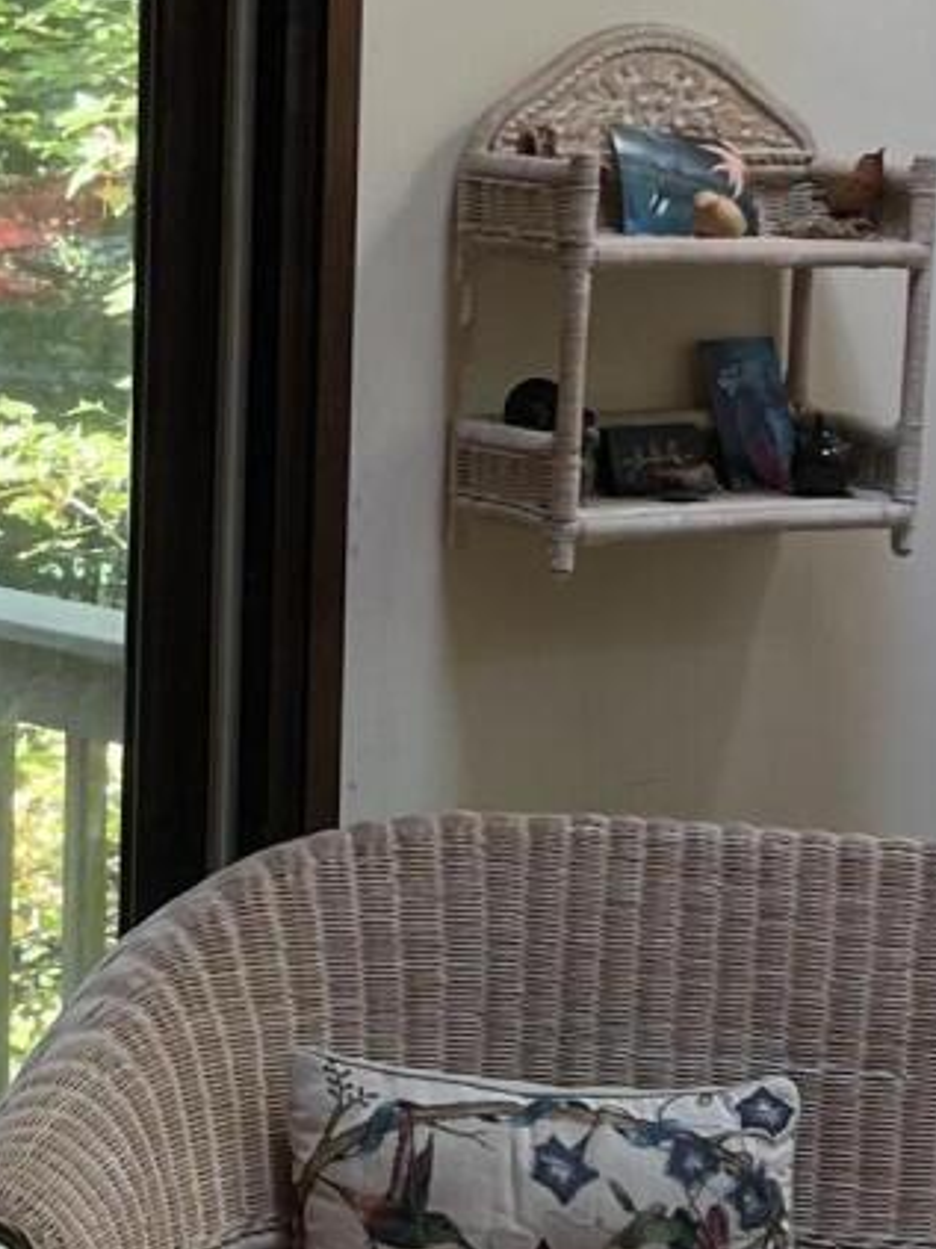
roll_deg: -0.4
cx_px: 357
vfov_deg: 16.0
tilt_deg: -2.8
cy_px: 337
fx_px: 4437
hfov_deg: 12.0
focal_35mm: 123
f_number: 1.5
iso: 50
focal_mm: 5.7
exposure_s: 1/121
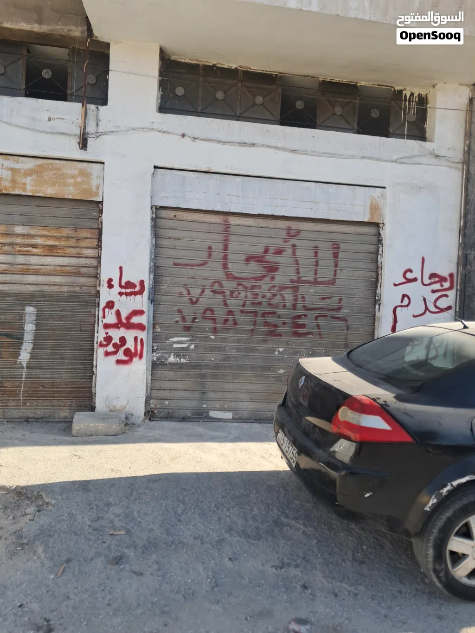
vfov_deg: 65.3
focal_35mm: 27
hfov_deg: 51.4
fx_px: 494
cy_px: 316
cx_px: 238
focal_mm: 4
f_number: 1.8
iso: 50
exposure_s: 1/212
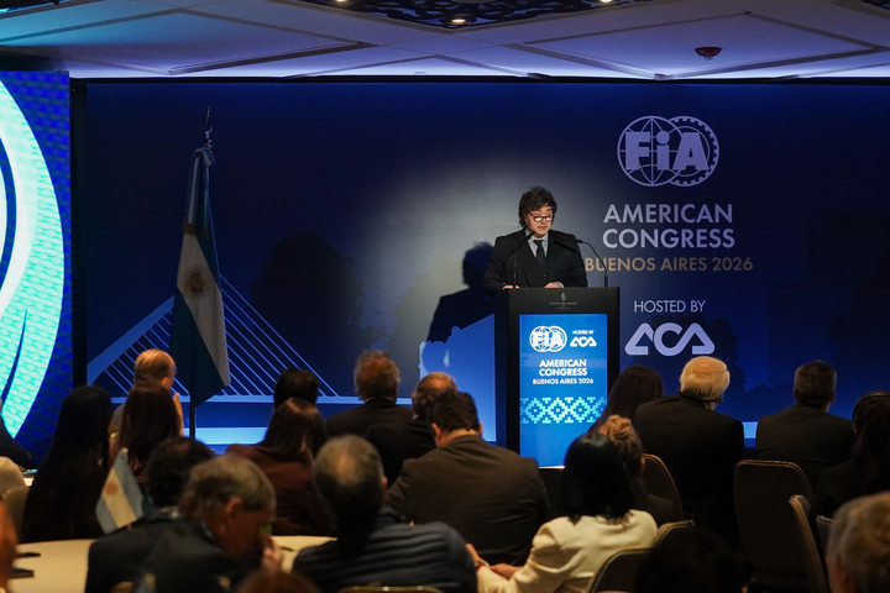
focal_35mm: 105
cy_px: 296
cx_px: 445
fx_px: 2596
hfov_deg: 19.5
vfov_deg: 13.0
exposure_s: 1/160
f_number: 2.8
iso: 4000
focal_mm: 70
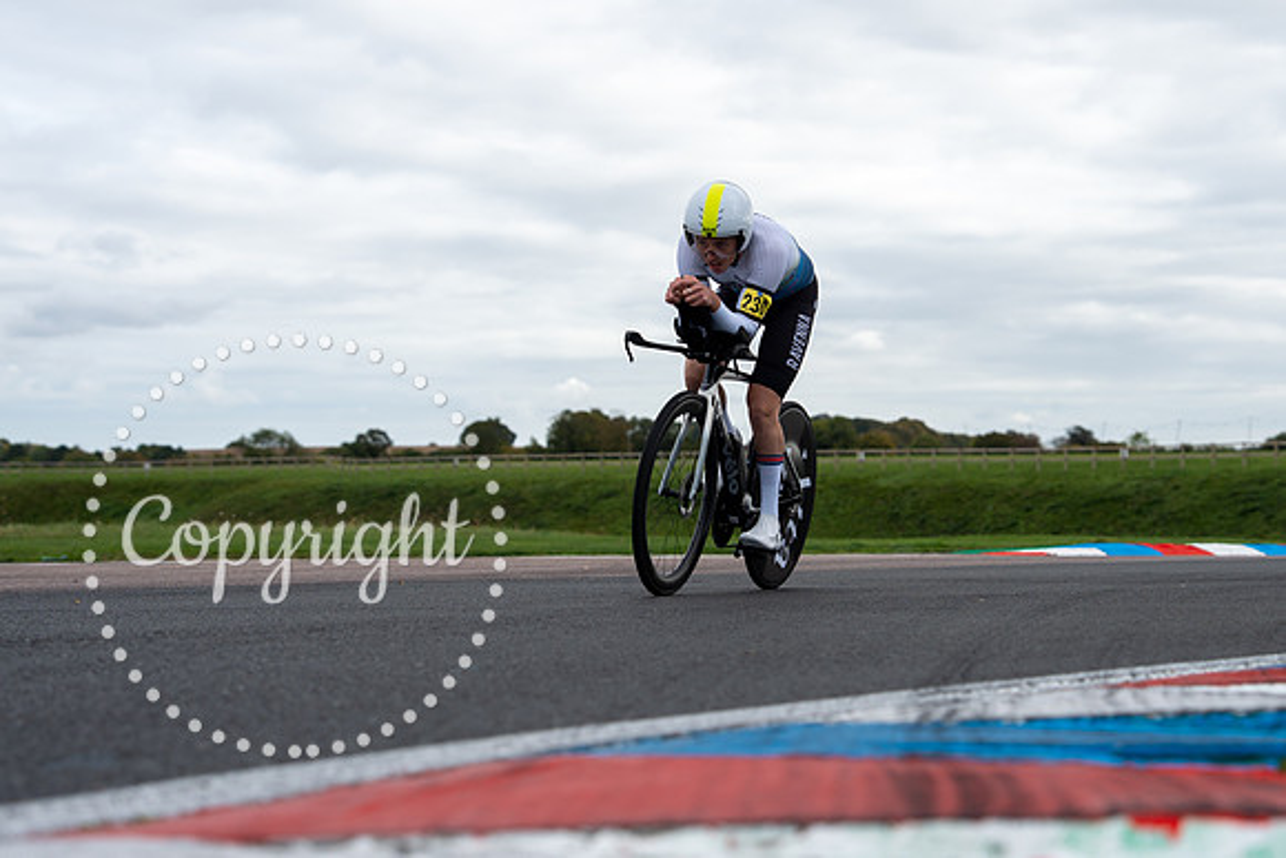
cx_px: 776
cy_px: 476
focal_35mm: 88
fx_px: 3129
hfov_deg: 23.2
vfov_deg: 15.6
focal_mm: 62
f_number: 3.5
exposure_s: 1/1000
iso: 100
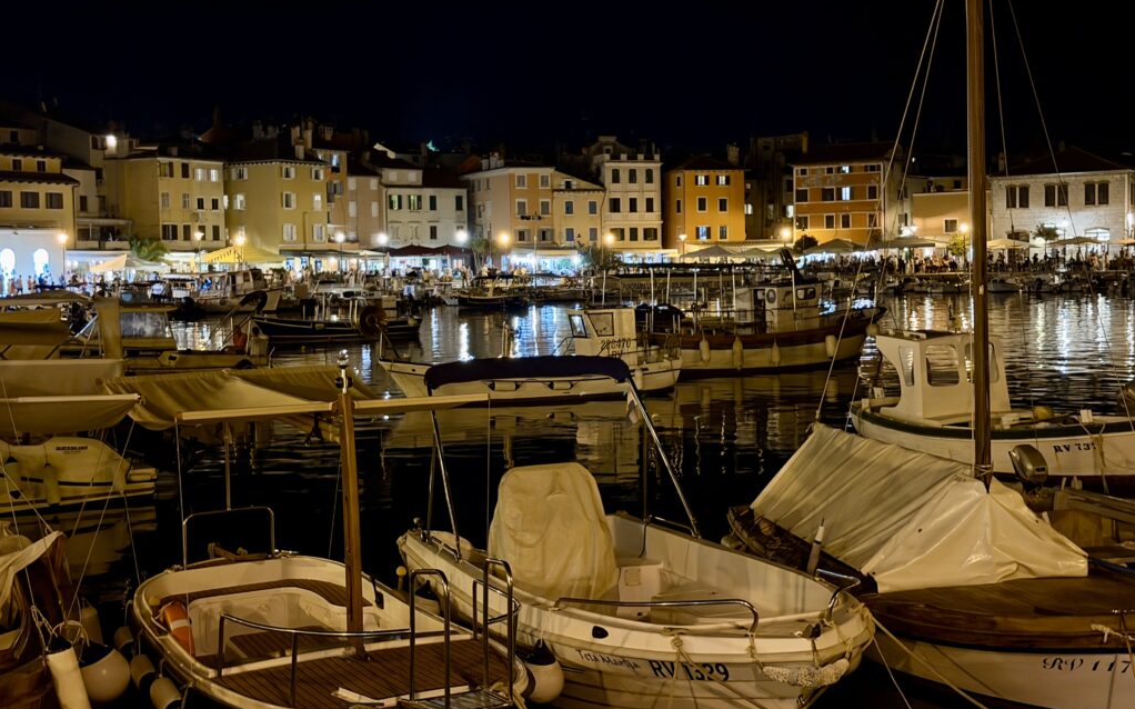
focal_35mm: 51
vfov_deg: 25.3
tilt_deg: -1.8
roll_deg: +1.6
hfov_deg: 39.6
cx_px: 568
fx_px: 1577
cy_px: 324
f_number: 1.78
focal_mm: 6.76
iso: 1000
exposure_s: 1/20
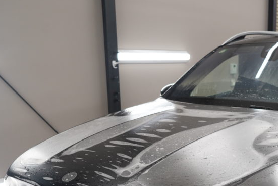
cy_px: 157
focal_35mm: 52
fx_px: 402
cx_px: 221
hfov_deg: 36.9
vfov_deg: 25.4
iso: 1250
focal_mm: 28
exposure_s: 1/160
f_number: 4
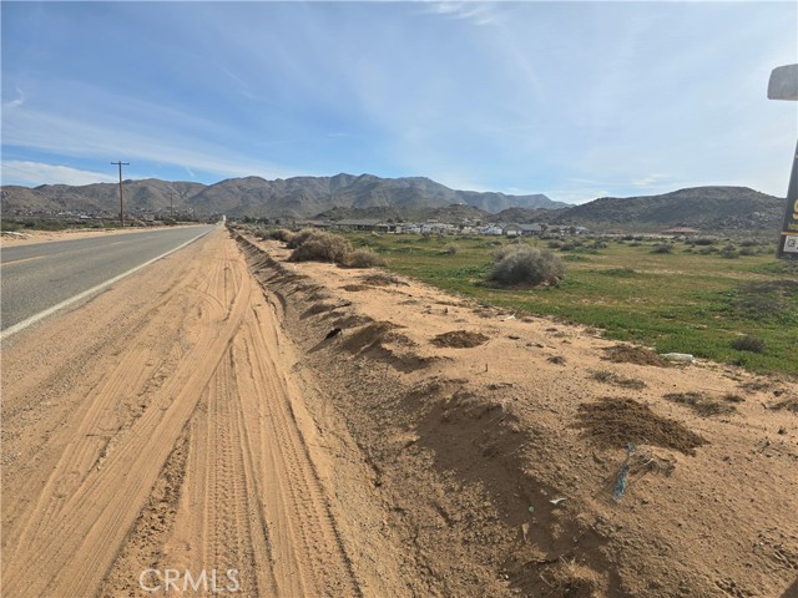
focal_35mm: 23
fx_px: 530
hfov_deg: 73.9
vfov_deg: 58.9
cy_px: 299
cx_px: 399
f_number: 1.7
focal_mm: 6.3
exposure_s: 1/1218
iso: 12
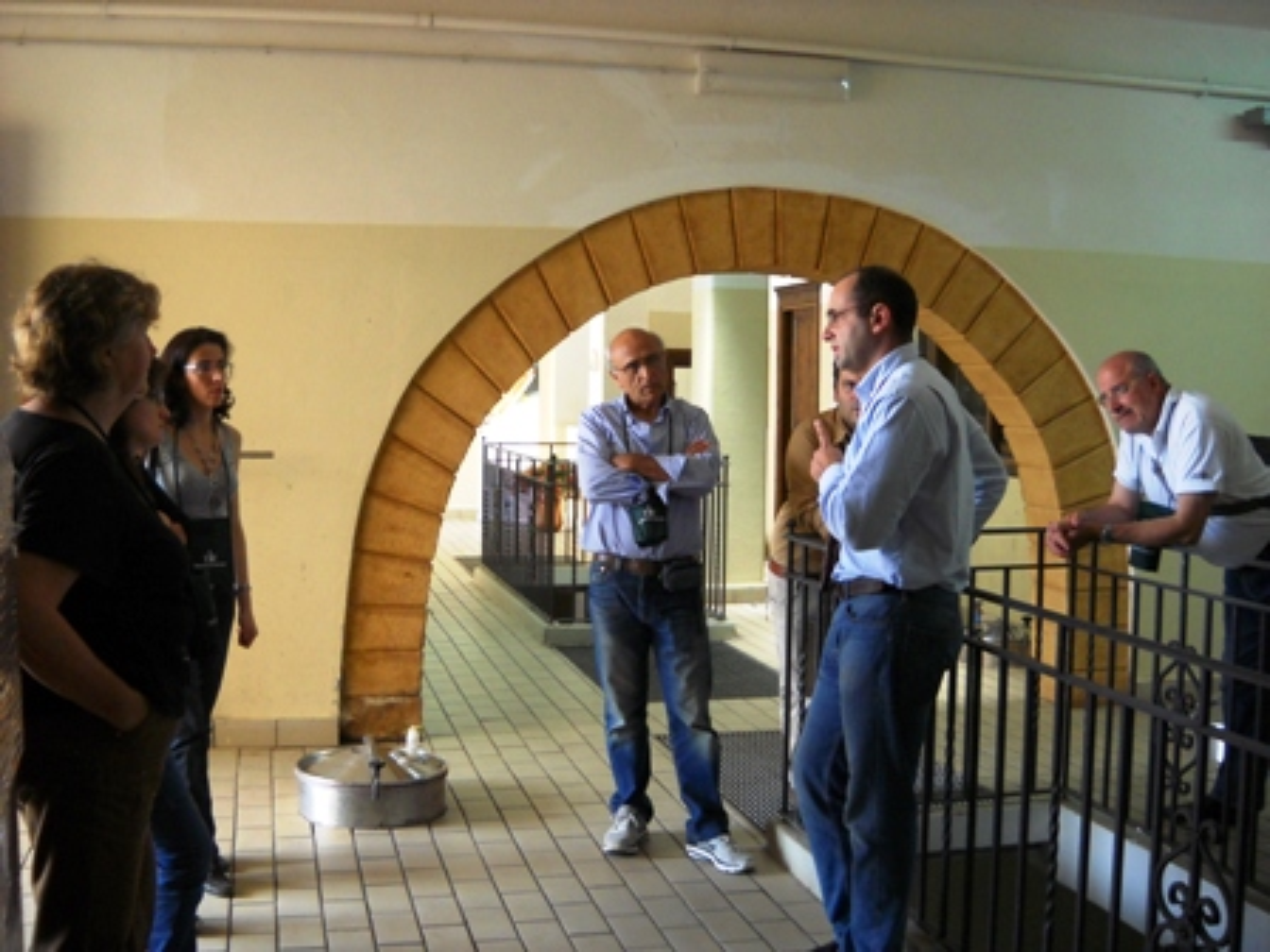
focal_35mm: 41
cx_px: 635
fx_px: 1504
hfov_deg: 45.8
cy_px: 476
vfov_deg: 35.1
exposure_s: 1/60
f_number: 3.1
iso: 282
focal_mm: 6.72
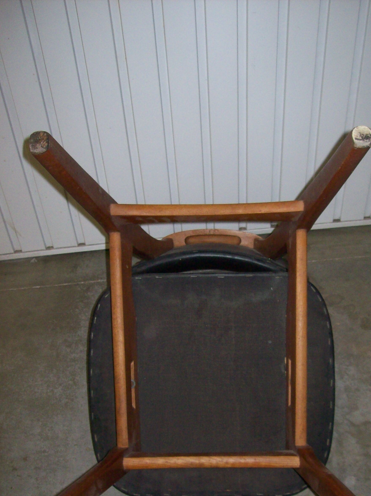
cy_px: 302
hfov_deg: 32.8
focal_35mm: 44
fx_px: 629
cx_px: 222
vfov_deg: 42.7
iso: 200
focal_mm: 6
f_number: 2.7
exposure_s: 1/64
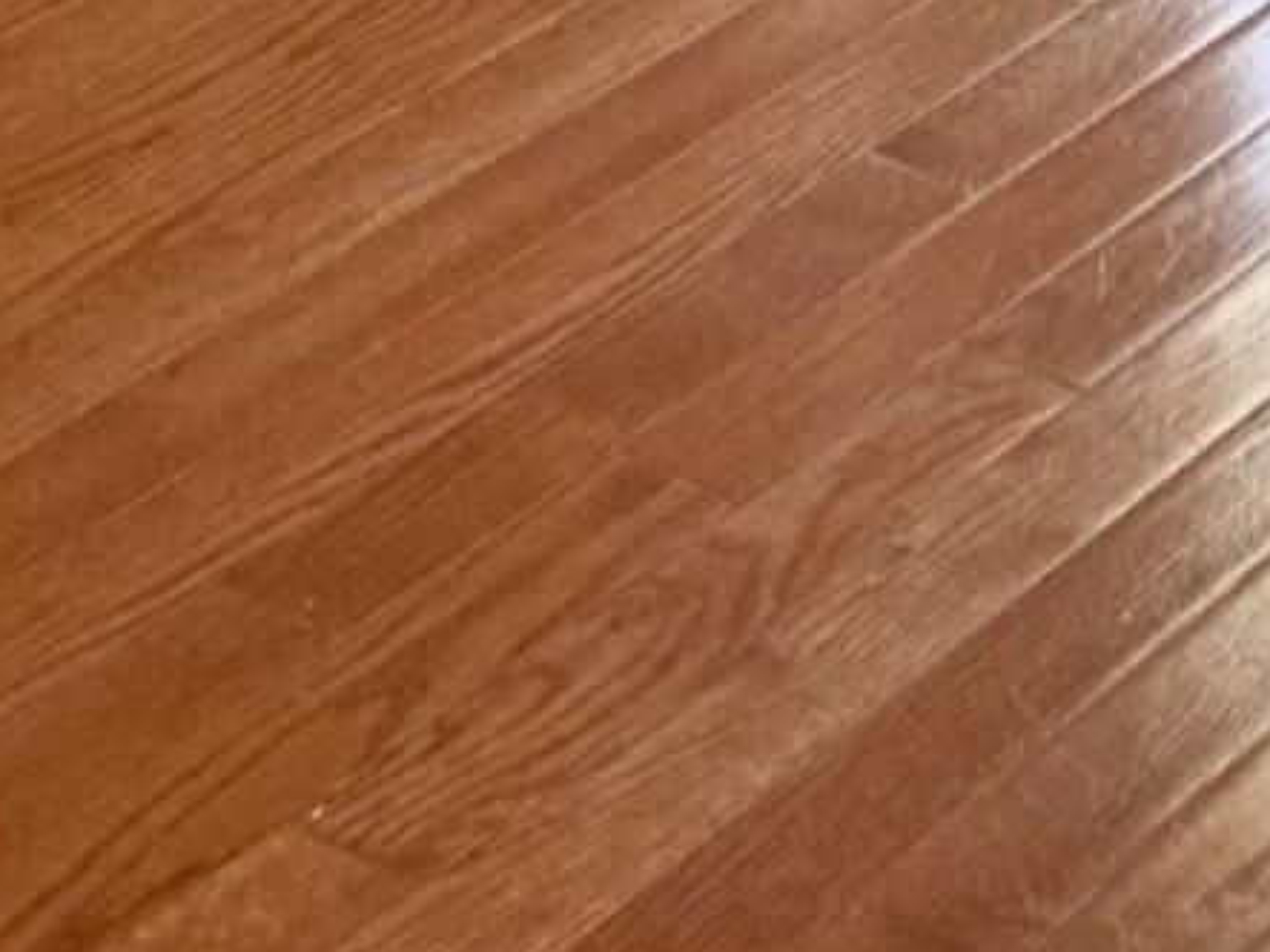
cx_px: 427
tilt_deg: -8.9
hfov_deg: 12.6
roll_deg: -1.4
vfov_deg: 8.2
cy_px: -1838
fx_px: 5722
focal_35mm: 156
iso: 64
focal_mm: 6.86
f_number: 1.78
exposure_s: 1/146
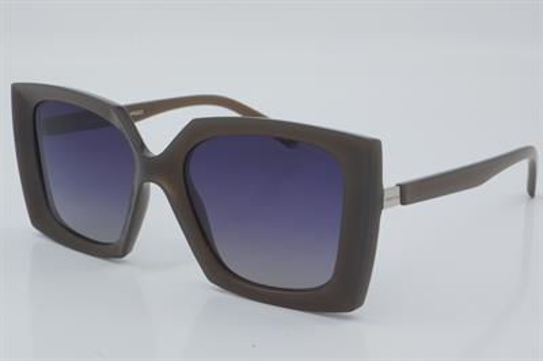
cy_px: 180
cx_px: 272
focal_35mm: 75
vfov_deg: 18.2
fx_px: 1130
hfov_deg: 27.0
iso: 100
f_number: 32
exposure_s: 1/4
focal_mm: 50
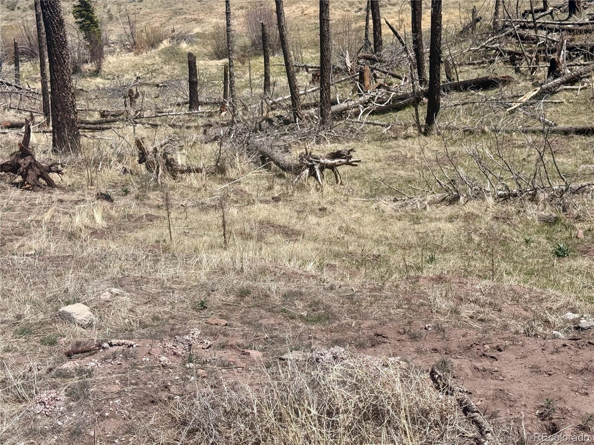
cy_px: 222
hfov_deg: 39.7
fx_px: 824
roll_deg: +4.0
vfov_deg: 30.3
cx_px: 297
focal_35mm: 48
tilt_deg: -19.8
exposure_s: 1/5376
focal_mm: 6.76
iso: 64
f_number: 1.78
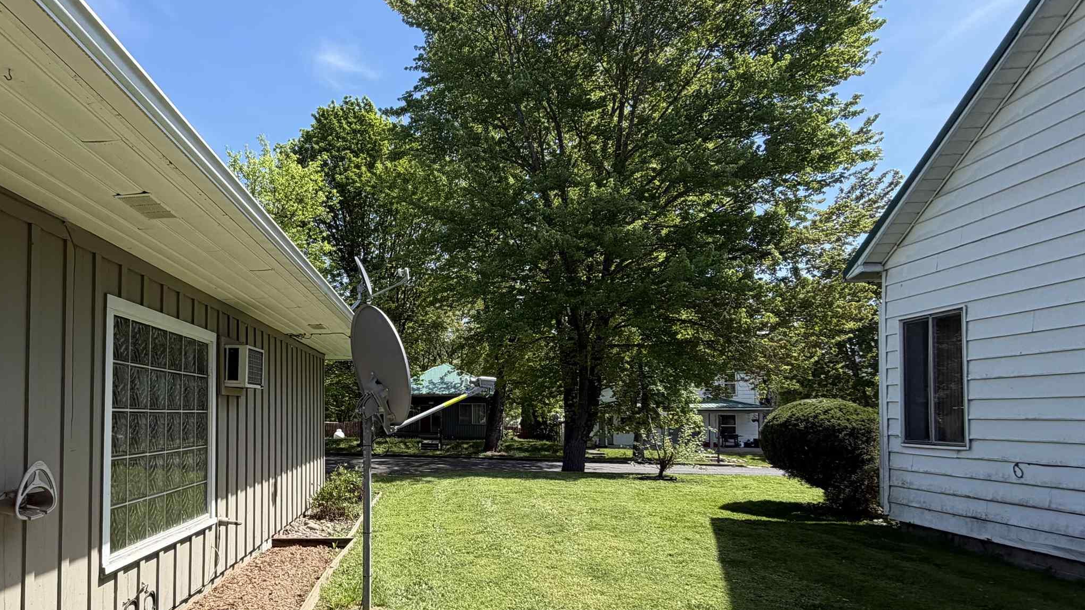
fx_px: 662
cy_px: 396
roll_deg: -1.7
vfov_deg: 48.8
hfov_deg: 73.0
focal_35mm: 23
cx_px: 268
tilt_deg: +0.7
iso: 40
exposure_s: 1/726
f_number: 2.2
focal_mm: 2.22
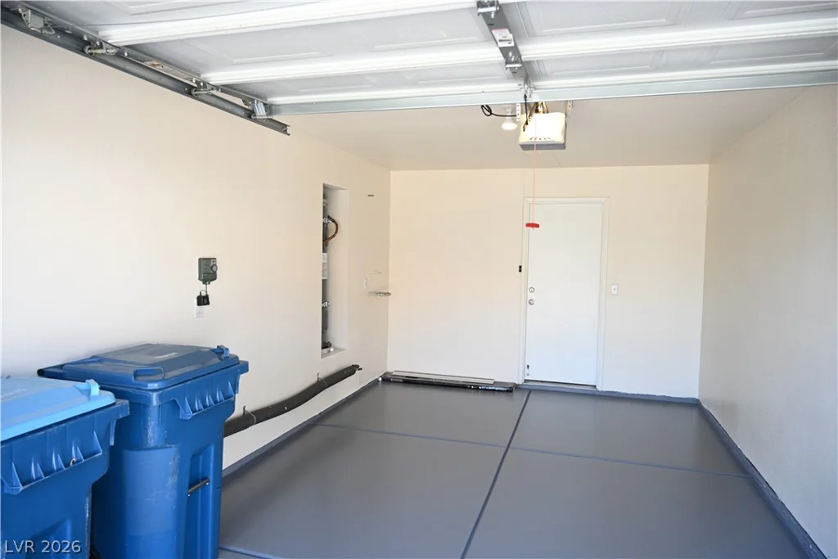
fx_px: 559
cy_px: 280
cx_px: 419
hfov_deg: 73.7
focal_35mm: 24
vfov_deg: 53.1
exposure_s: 1/60
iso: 220
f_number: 4
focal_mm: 24
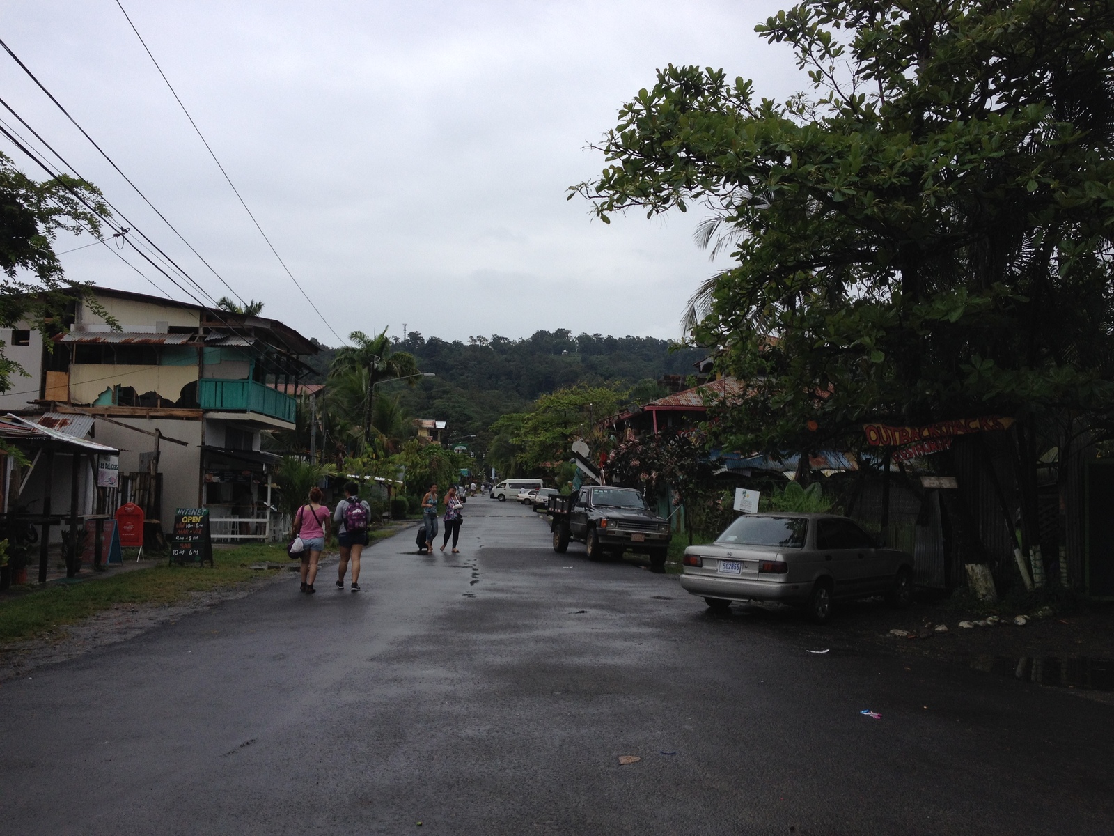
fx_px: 1126
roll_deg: -0.9
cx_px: 557
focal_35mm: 35
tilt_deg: -0.1
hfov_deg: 52.6
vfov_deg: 40.7
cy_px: 418
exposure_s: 1/1972
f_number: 2.4
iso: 50
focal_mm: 4.28
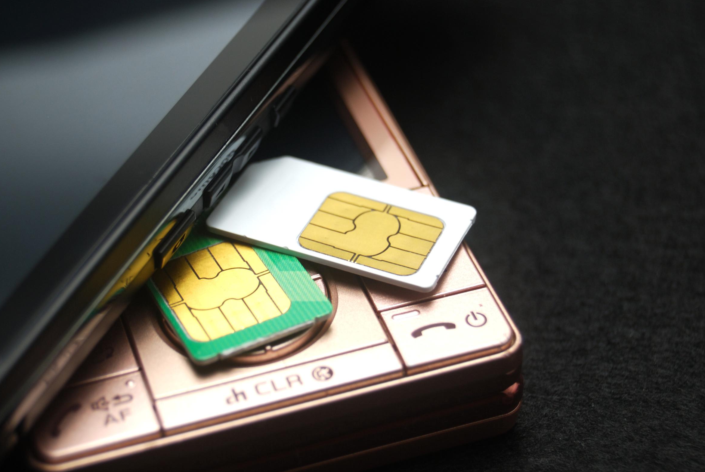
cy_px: 219
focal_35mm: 106
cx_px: 337
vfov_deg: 13.0
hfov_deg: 19.3
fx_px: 2071
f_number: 5.6
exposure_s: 1/5
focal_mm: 55
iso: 100
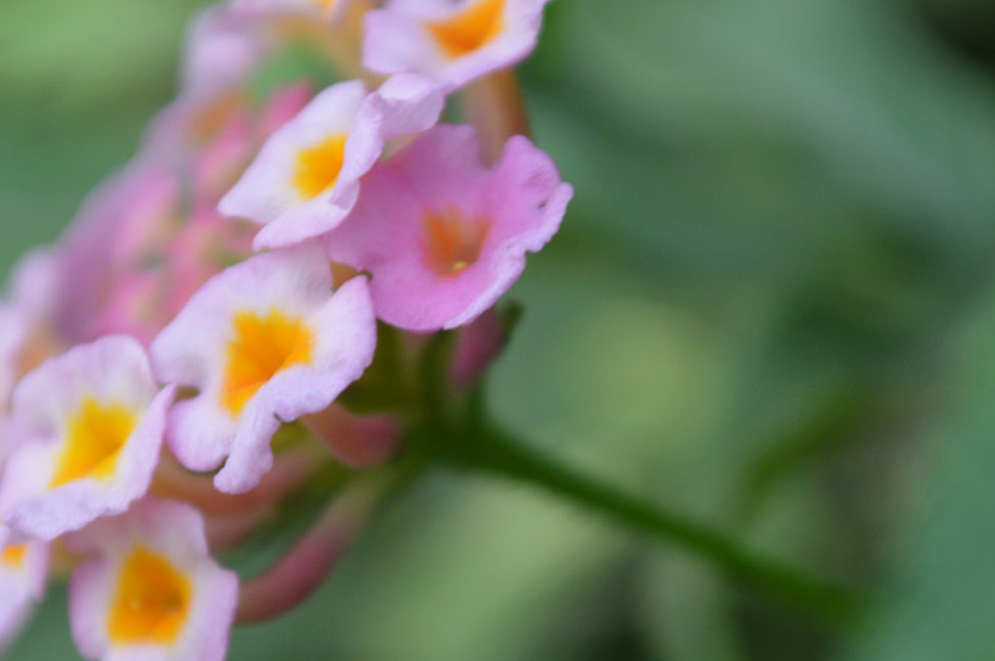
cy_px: 450
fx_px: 4833
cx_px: 468
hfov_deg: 11.8
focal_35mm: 175
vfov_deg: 7.8
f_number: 5.6
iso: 200
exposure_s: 1/125
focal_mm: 55
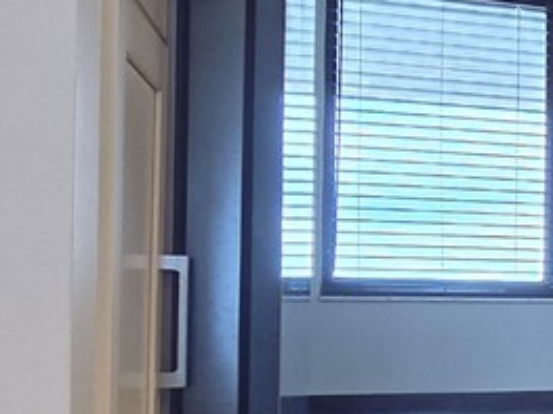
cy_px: 317
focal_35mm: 79
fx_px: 1261
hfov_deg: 15.3
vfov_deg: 18.5
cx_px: 1297
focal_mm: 2.2
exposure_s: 1/120
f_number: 2.2
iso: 200
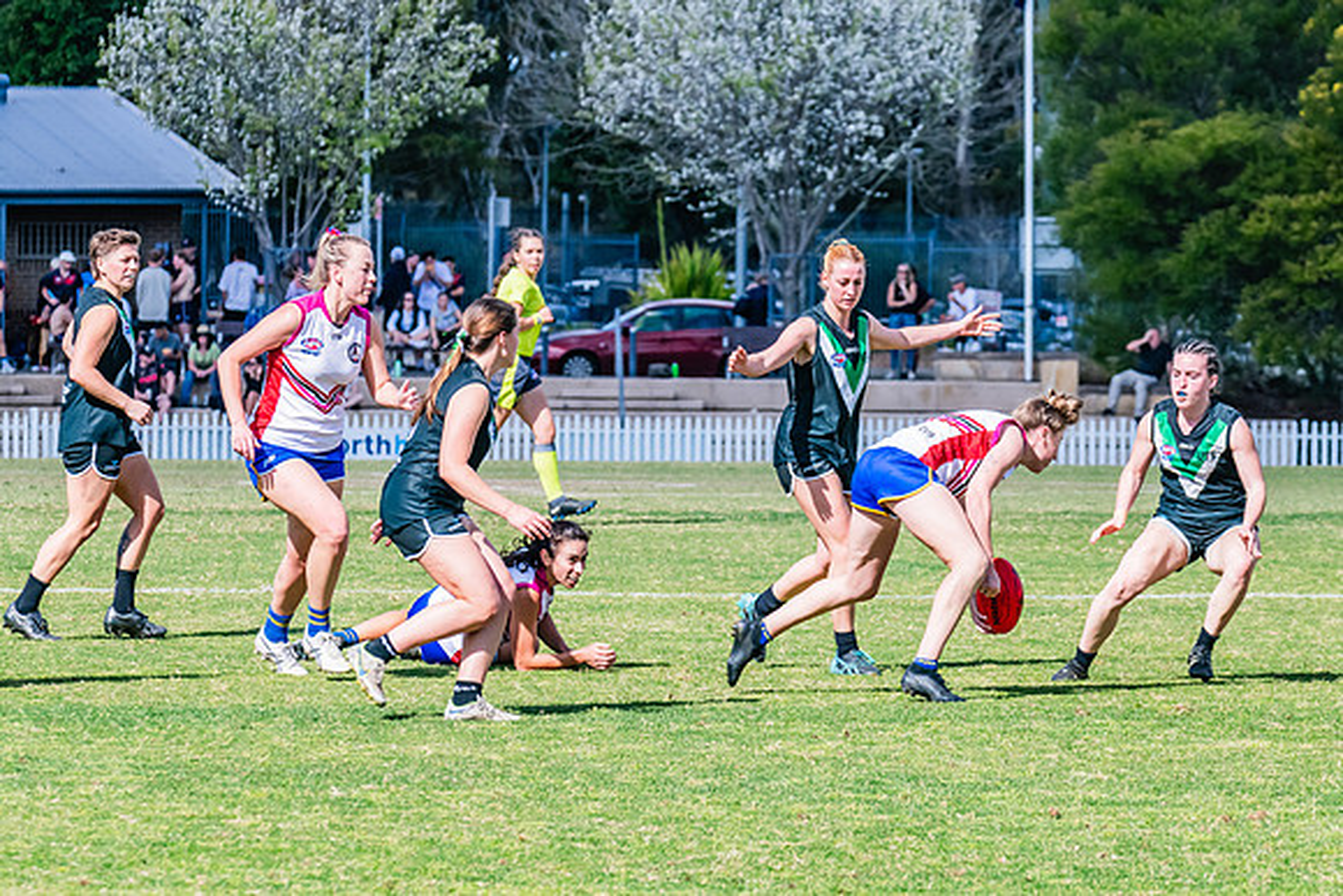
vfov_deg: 5.0
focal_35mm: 272
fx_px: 10164
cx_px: 792
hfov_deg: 7.6
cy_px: 467
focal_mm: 210
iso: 800
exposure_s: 1/1250
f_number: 10
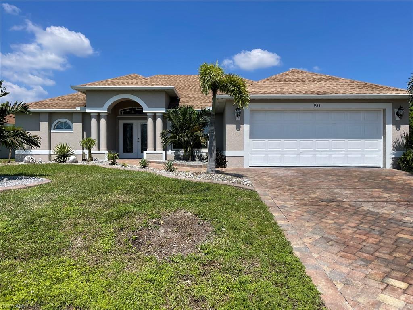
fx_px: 310
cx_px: 206
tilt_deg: -0.9
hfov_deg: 67.3
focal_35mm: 26
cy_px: 155
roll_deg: -0.2
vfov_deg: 53.1
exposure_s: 1/4717
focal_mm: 5.1
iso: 32
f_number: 1.6
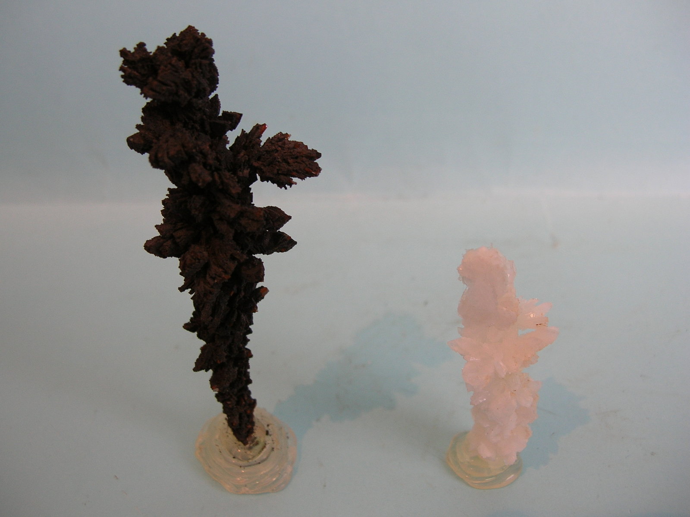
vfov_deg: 39.6
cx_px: 345
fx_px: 717
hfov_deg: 51.4
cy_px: 258
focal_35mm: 36
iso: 50
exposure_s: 1/13
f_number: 2.7
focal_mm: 6
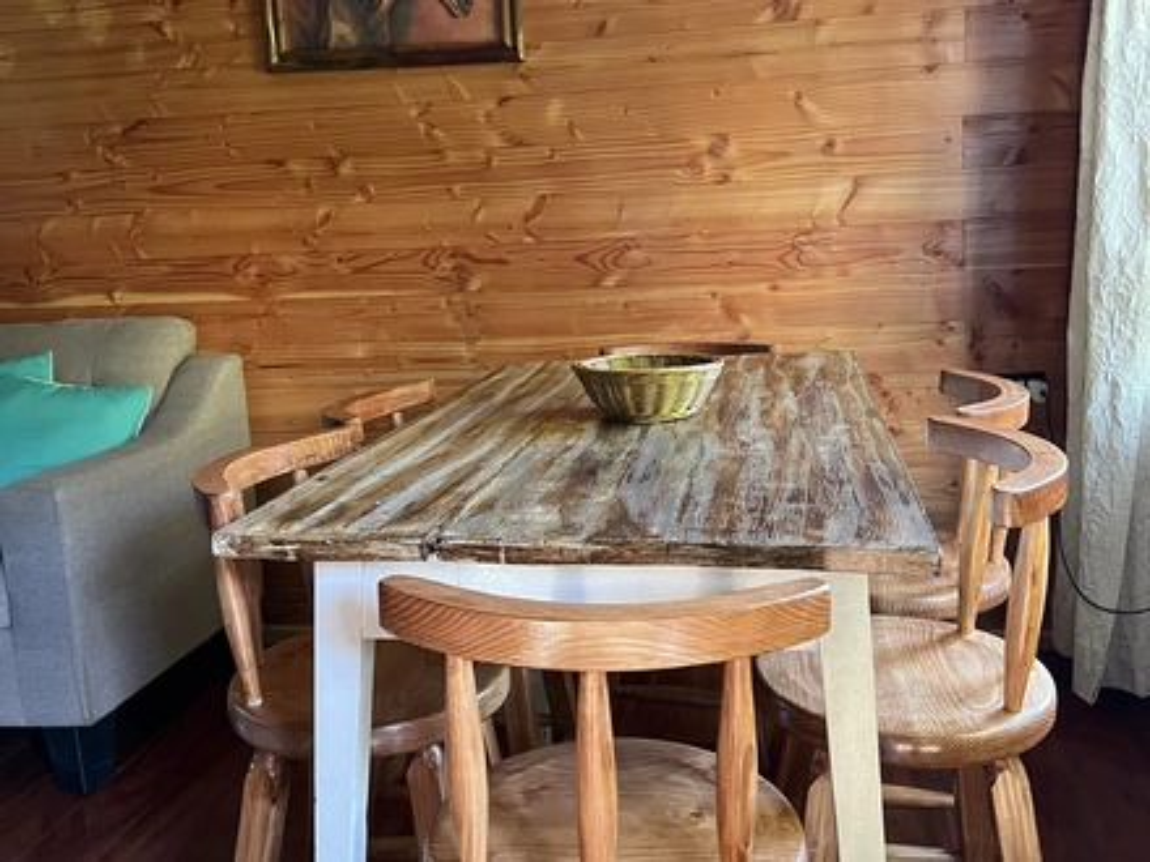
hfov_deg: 67.3
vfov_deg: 53.1
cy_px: 431
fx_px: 864
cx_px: 575
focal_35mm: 26
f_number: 1.5
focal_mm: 5.7
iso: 500
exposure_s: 1/60
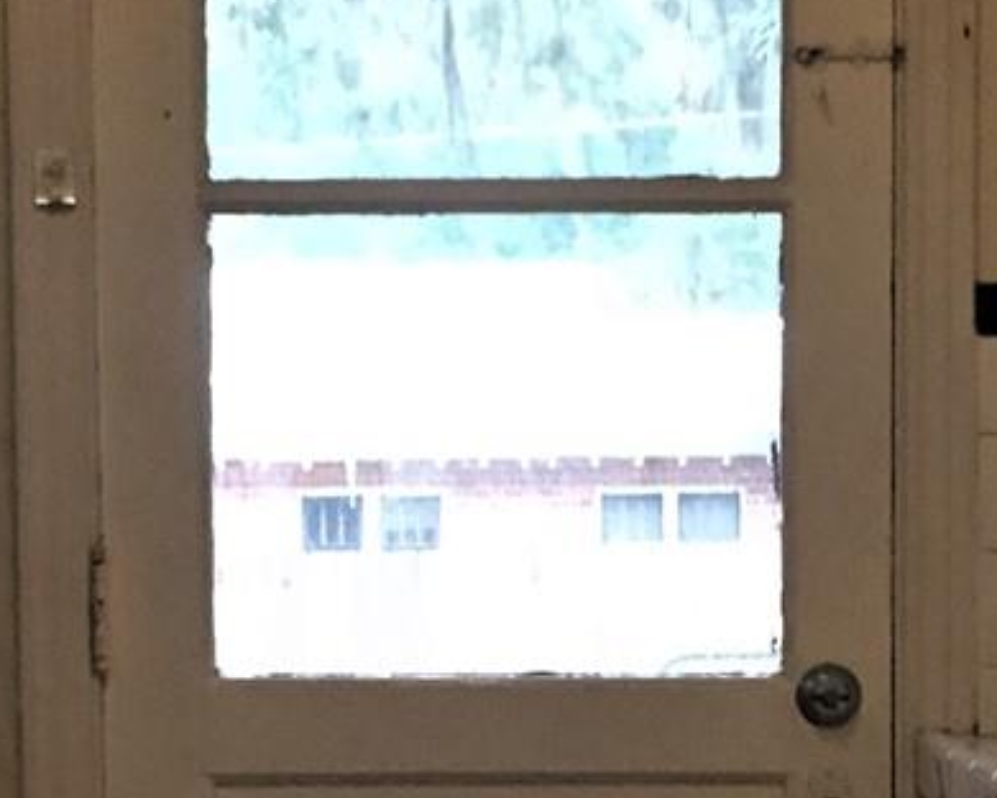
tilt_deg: -3.1
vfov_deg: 13.1
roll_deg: -0.5
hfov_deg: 16.6
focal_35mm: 116
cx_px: 562
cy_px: 821
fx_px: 3423
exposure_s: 1/30
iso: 160
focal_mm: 4.15
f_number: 2.2
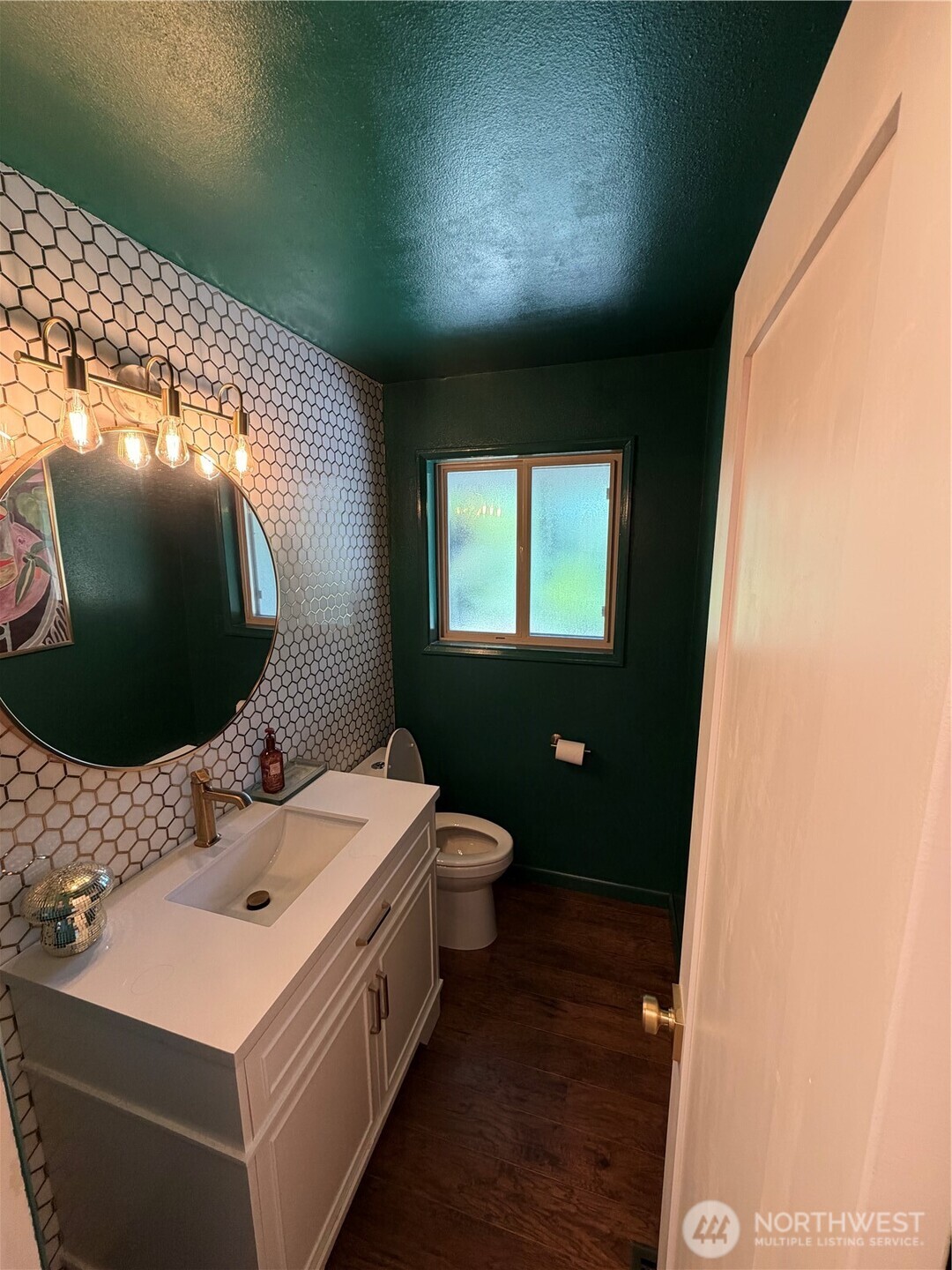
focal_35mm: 14
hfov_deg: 85.7
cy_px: 635
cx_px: 476
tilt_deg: -10.8
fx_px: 513
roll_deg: +0.4
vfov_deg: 102.1
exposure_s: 1/60
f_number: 2.2
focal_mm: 2.22
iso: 200
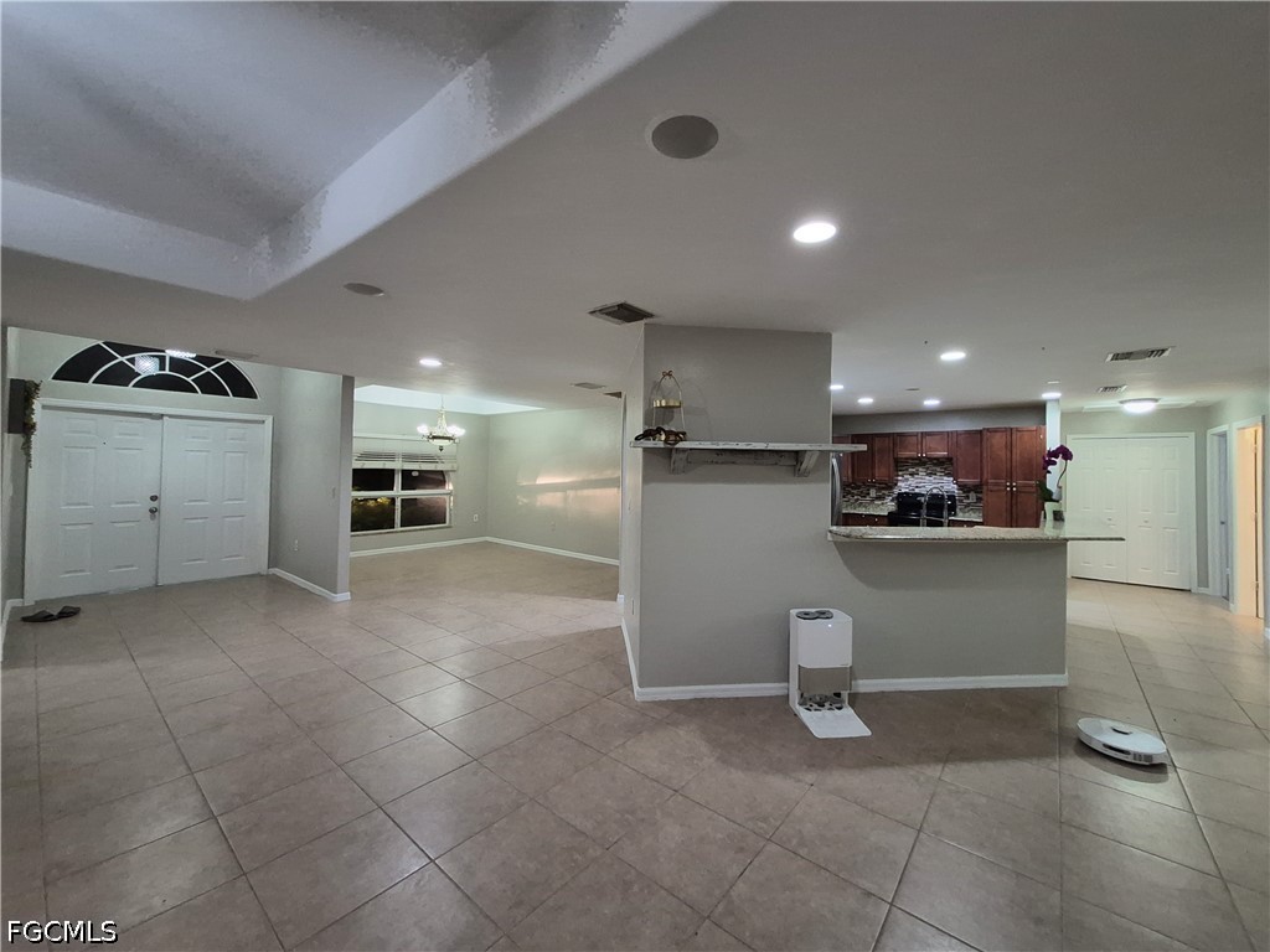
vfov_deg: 89.9
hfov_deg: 106.2
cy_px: 476
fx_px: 477
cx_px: 635
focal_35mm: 13
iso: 800
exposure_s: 1/60
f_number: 2.2
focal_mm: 1.74
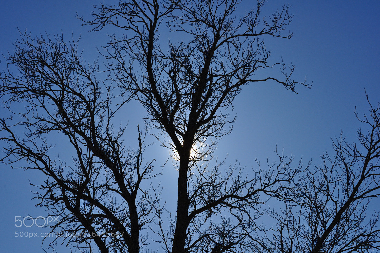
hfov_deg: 24.6
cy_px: 126
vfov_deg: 16.5
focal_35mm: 82
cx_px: 190
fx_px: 870
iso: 200
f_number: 14
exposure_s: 1/800
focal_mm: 55
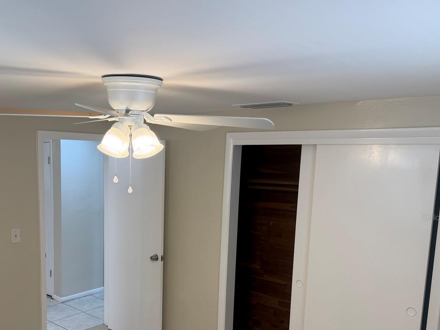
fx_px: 432
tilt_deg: -8.4
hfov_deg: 52.9
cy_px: 217
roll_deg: -0.6
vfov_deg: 41.3
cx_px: 147
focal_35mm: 34
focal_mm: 6.76
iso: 100
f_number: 1.78
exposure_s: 1/120
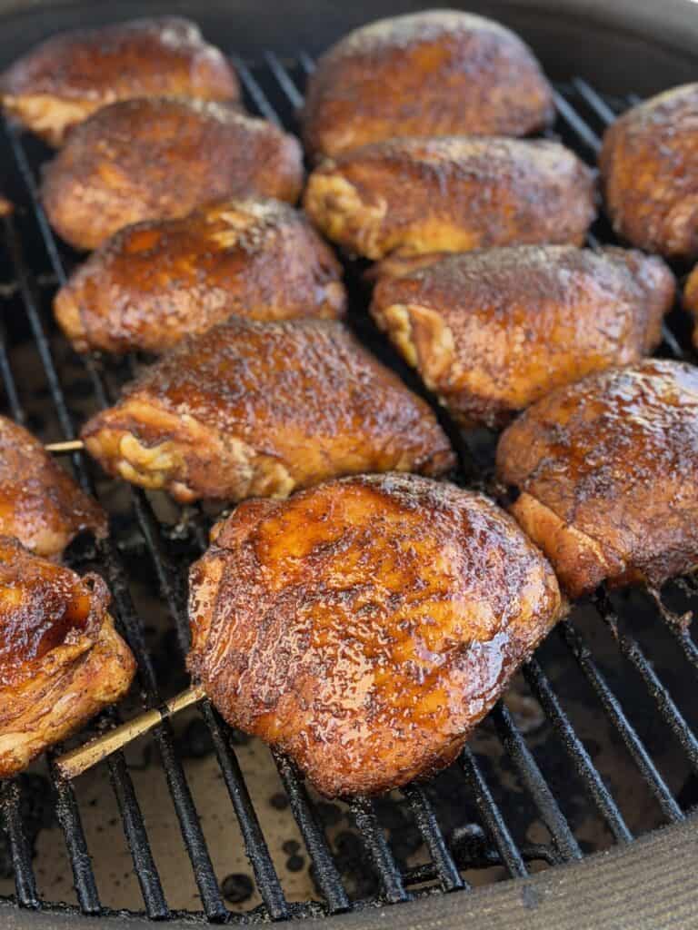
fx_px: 1291
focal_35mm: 48
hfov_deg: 30.3
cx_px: 349
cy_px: 465
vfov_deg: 39.7
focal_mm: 6.76
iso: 50
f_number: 1.78
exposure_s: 1/121
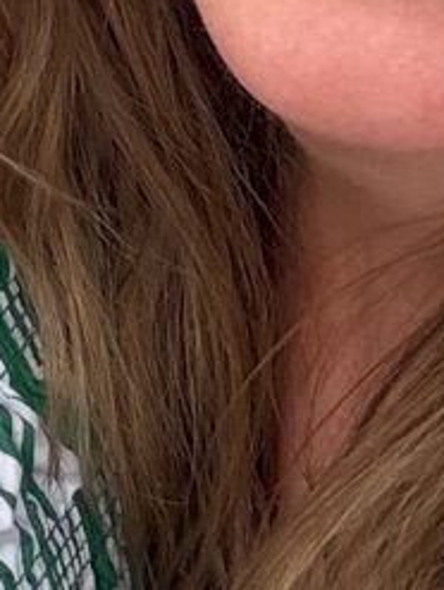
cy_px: -557
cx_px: 150
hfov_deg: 7.7
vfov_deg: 9.6
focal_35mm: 194
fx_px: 3309
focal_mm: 2.71
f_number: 1.9
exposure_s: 1/471
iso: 40
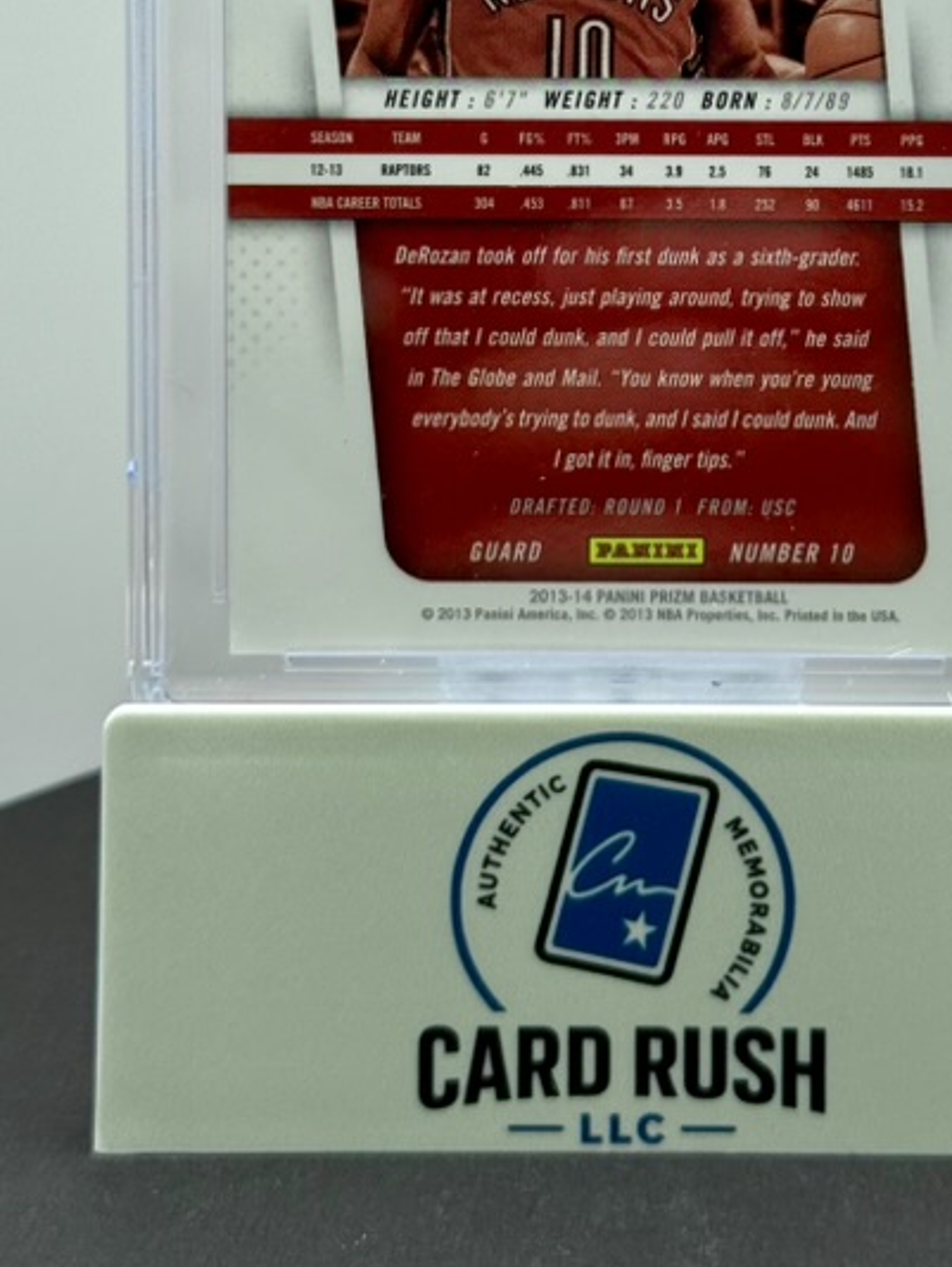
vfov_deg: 21.0
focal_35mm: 92
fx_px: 3371
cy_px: 187
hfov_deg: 16.0
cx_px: 684
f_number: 1.78
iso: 64
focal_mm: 6.76
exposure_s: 1/242
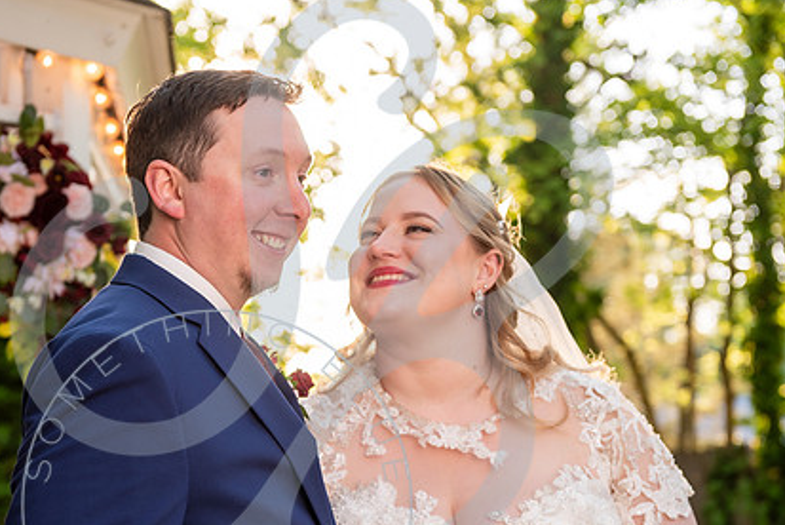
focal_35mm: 73
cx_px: 312
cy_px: 345
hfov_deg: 27.6
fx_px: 1593
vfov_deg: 18.7
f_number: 4
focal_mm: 52
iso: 160
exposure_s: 1/160
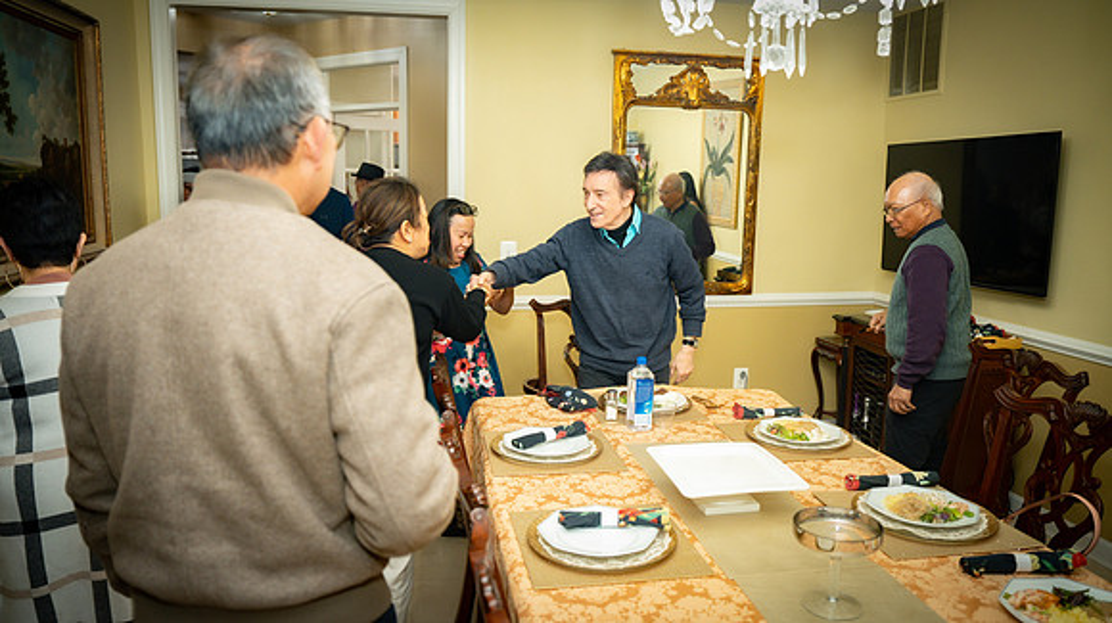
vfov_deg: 44.0
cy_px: 312
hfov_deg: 71.5
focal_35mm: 26
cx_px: 556
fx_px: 772
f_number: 2.8
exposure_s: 1/160
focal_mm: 25
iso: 1600
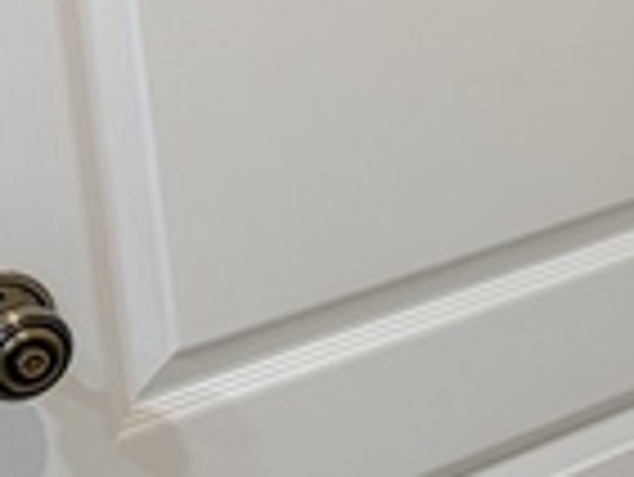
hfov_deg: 14.2
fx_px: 2255
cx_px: 1144
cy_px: -194
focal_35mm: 123
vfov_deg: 11.6
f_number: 1.6
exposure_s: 1/60
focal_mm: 5.96
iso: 80
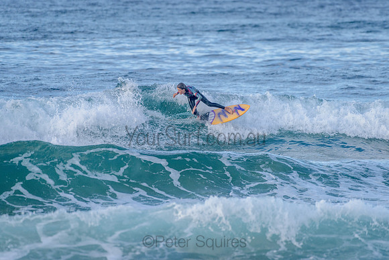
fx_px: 6625
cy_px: 101
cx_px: 200
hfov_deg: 3.4
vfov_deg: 2.2
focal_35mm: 613
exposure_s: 1/1250
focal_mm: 500
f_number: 5.6
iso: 360
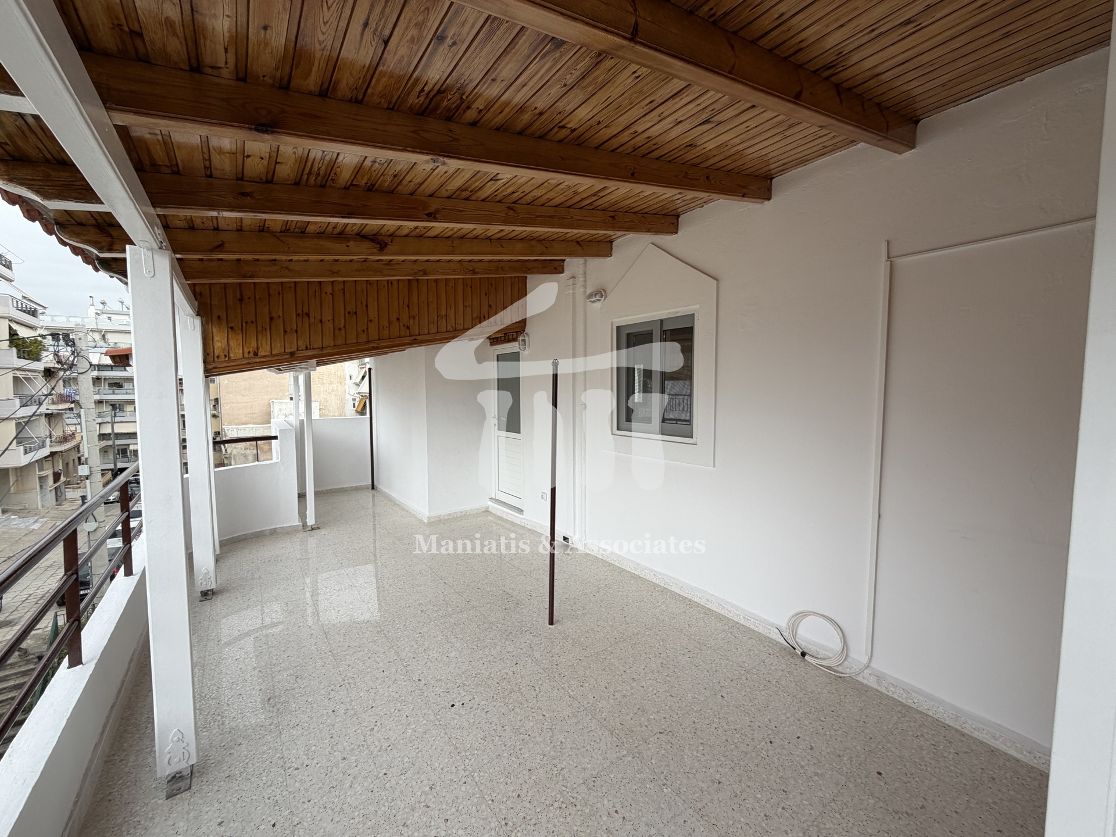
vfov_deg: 85.7
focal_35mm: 14
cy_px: 418
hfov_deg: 102.1
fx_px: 451
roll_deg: +0.5
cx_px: 558
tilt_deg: -3.7
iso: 50
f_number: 2.2
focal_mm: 2.22
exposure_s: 1/393
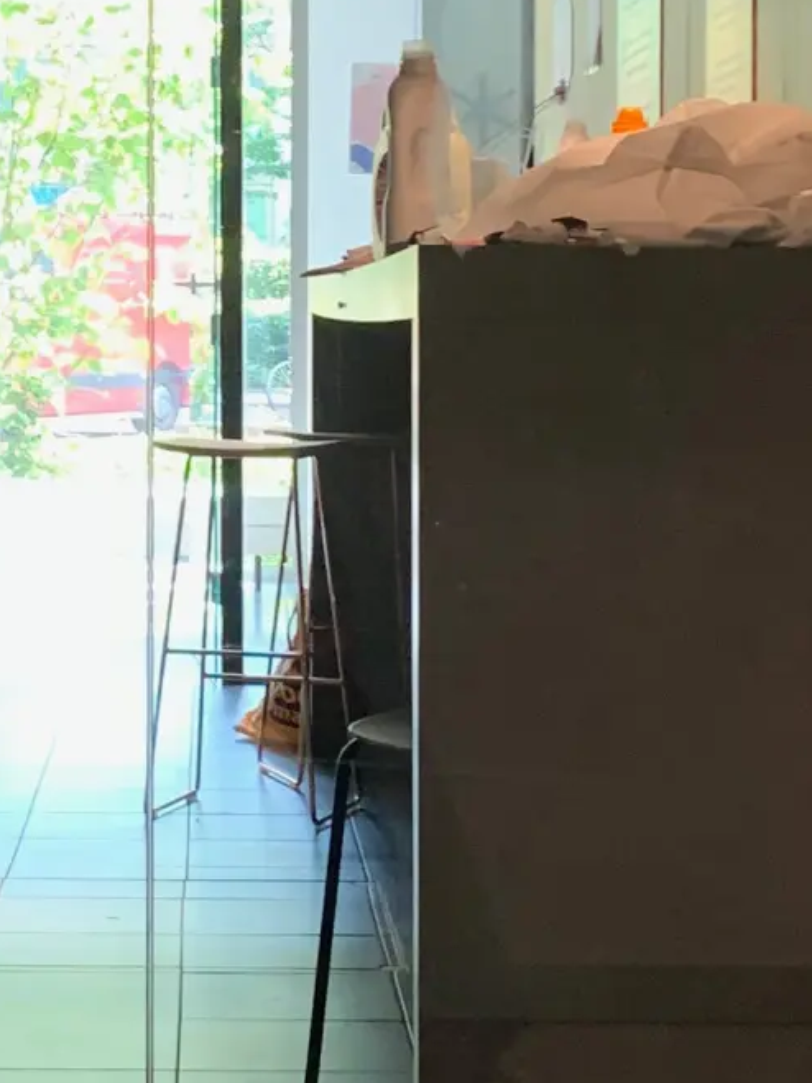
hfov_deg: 14.6
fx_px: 3160
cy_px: 48
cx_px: 189
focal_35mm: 101
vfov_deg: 19.0
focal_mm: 4.25
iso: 200
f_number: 1.8
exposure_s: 1/60
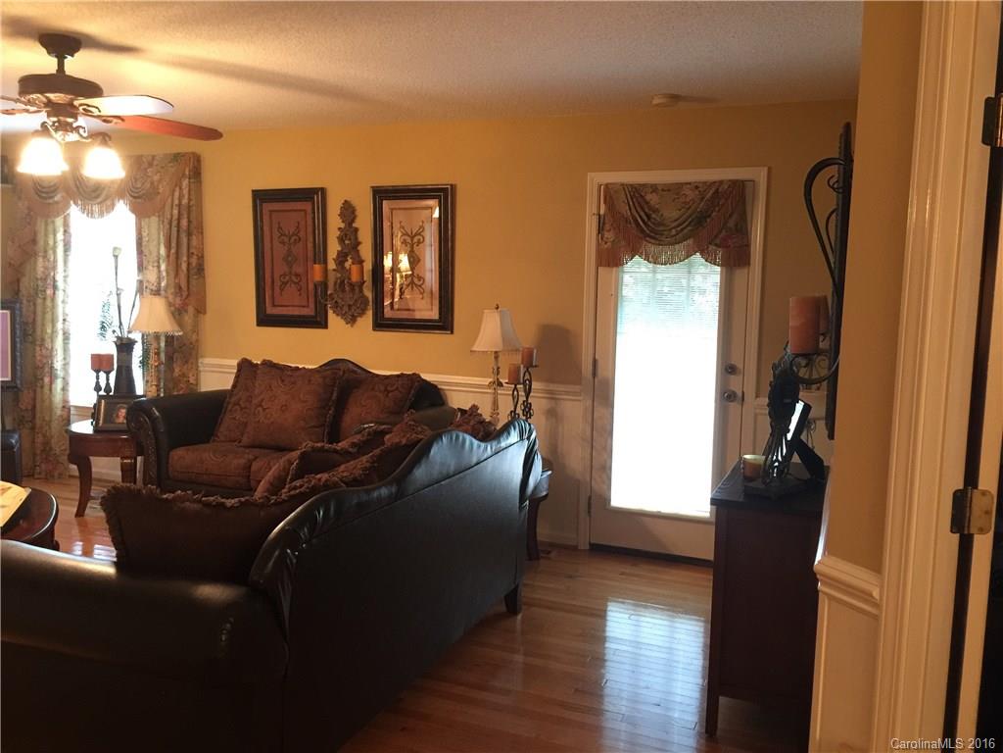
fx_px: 840
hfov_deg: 61.7
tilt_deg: -7.4
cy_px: 376
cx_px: 502
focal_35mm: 29
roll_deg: -2.8
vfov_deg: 48.2
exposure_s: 1/10
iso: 125
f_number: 2.2
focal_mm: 4.15
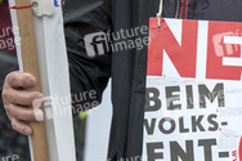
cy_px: 138
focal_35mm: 323
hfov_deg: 6.4
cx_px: 211
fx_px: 2169
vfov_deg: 4.2
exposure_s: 1/500
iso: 500
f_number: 5.6
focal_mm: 135
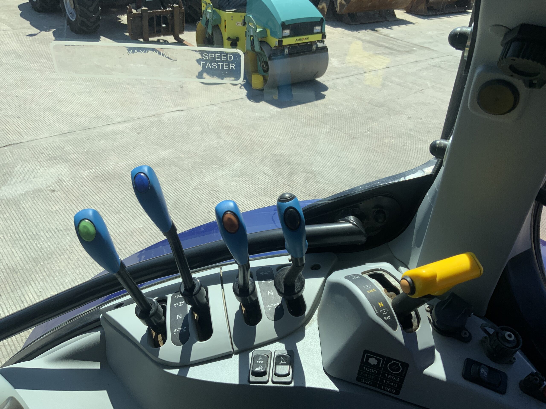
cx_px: 273
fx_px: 457
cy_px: 204
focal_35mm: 29
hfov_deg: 61.7
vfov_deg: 48.2
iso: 16
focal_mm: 3
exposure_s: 1/1342
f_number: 1.8
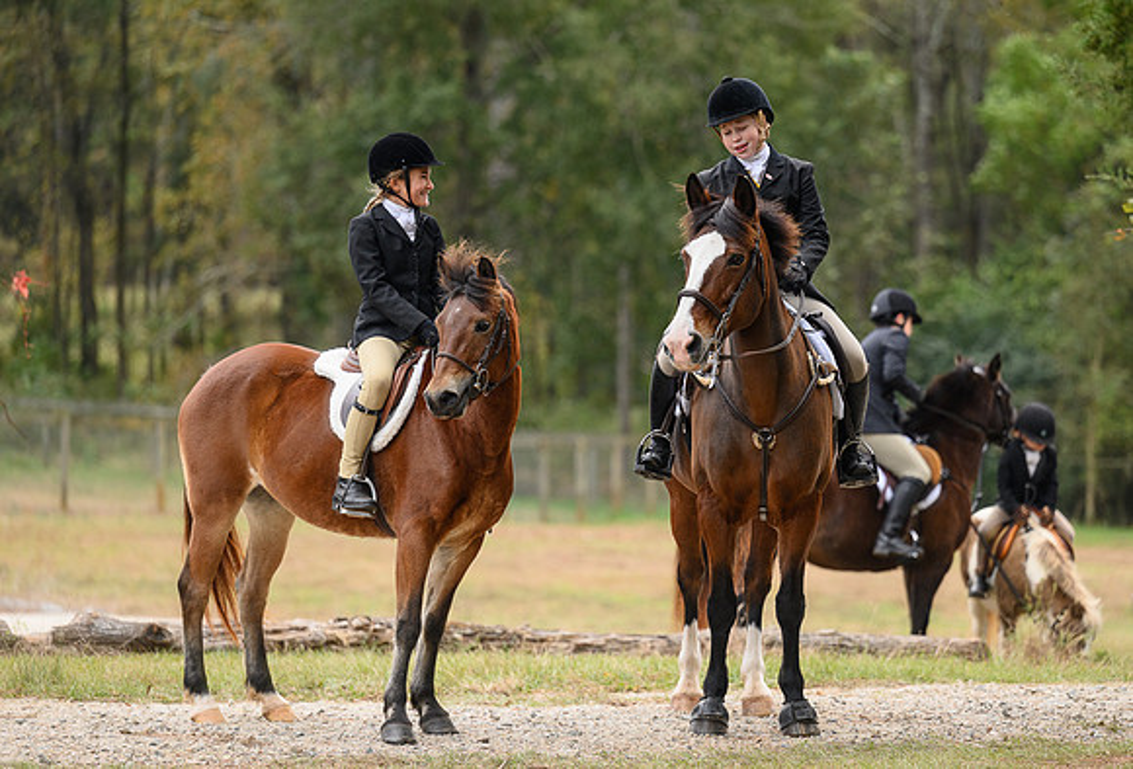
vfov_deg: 7.5
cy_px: 364
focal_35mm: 185
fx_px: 5862
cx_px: 660
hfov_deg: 11.0
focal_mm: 160
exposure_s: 1/640
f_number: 3.2
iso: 500
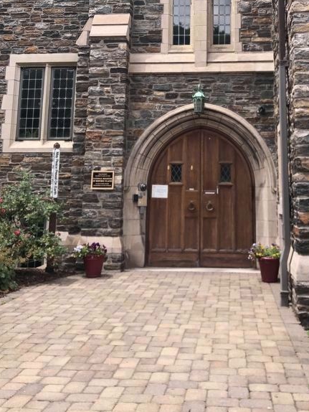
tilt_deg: +8.5
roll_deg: +0.0
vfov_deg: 46.9
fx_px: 464
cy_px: 128
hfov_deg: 36.7
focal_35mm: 39
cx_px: 189
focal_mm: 4
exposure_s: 1/800
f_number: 1.8
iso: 20
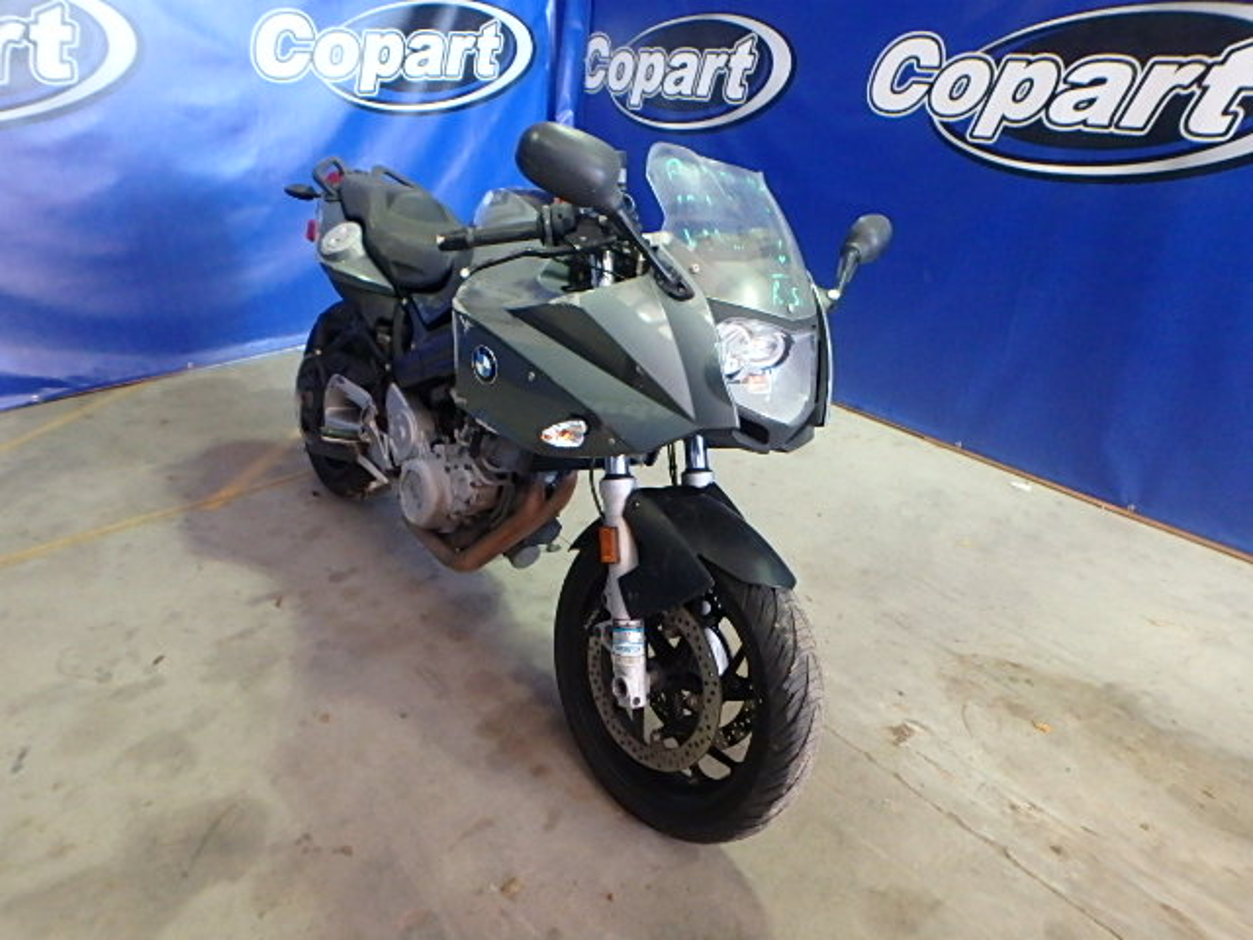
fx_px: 760
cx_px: 626
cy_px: 470
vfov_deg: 63.4
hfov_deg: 79.0
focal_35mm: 21
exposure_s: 1/30
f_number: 3.5
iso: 800
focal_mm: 3.7
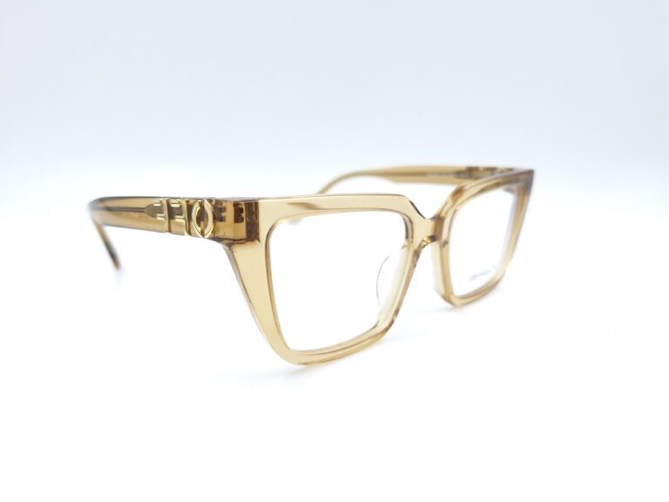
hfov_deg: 73.9
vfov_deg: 58.9
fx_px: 445
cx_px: 334
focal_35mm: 23
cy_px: 251
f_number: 1.8
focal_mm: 5.54
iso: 50
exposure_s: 1/100
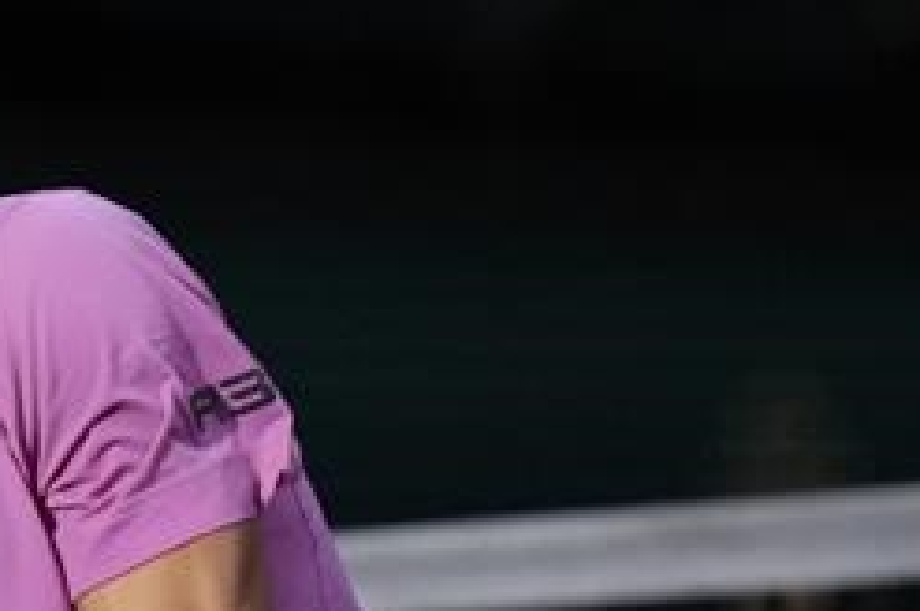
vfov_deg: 1.3
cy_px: 788
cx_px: -268
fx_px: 26900
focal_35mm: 1054
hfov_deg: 2.0
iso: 5000
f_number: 2.8
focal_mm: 400
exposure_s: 1/5000
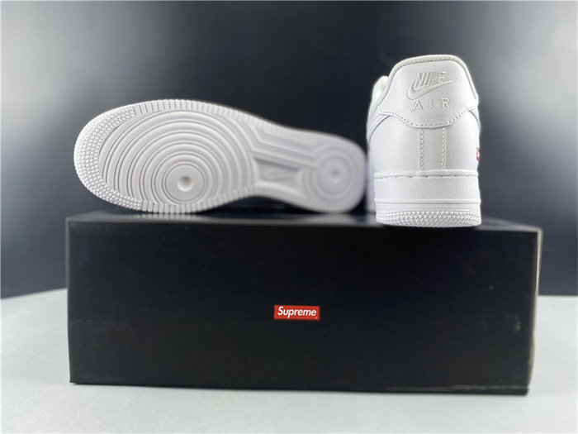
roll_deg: -0.6
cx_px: 289
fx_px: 434
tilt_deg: -3.9
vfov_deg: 53.1
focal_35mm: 26
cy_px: 217
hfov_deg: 67.3
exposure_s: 1/100
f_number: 1.8
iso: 40
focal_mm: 4.25
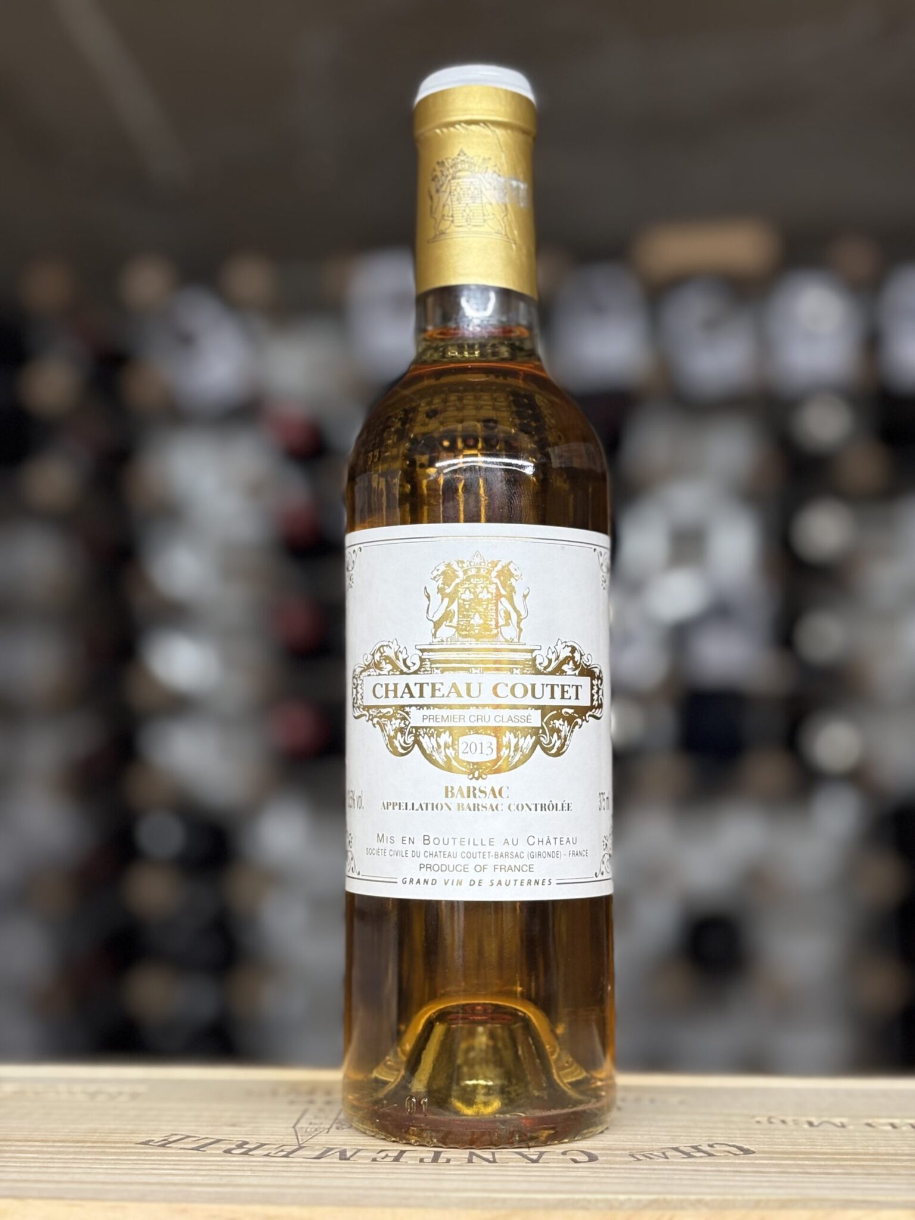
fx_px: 1833
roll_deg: +0.9
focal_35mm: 52
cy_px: 610
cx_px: 458
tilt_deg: +5.6
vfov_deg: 36.8
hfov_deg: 28.0
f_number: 1.6
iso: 100
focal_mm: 5.96
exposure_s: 1/50
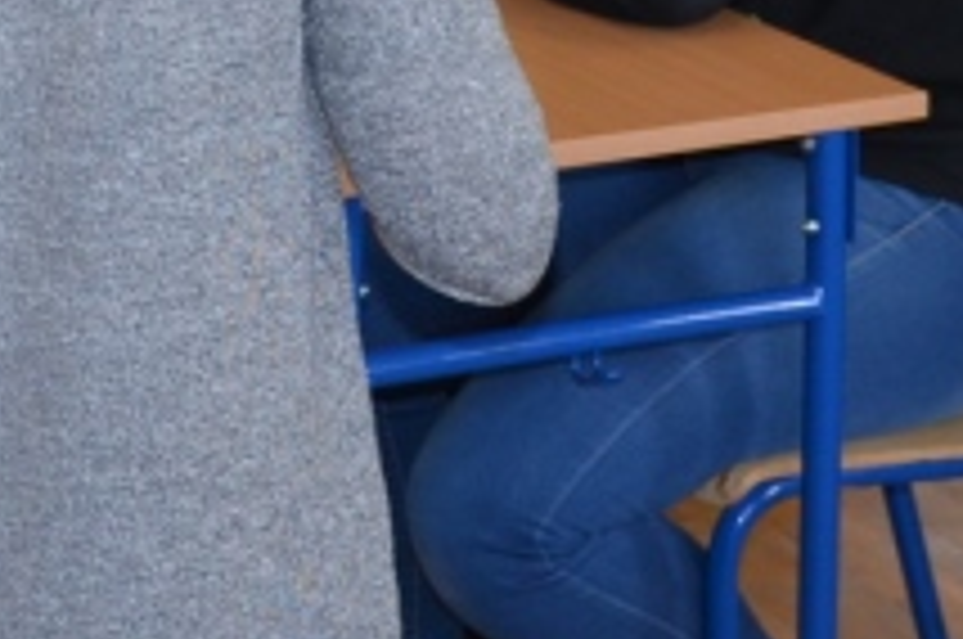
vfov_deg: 7.6
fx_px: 4594
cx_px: 504
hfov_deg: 12.0
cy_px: -675
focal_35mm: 172
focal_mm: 24
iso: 400
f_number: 3.8
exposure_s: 1/125
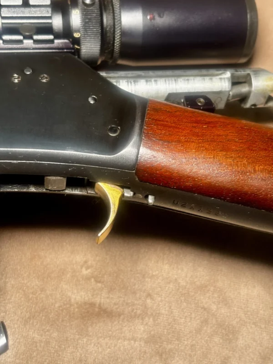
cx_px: 136
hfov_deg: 28.0
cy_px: 182
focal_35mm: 52
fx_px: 547
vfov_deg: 36.8
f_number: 1.6
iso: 125
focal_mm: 5.96
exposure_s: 1/60
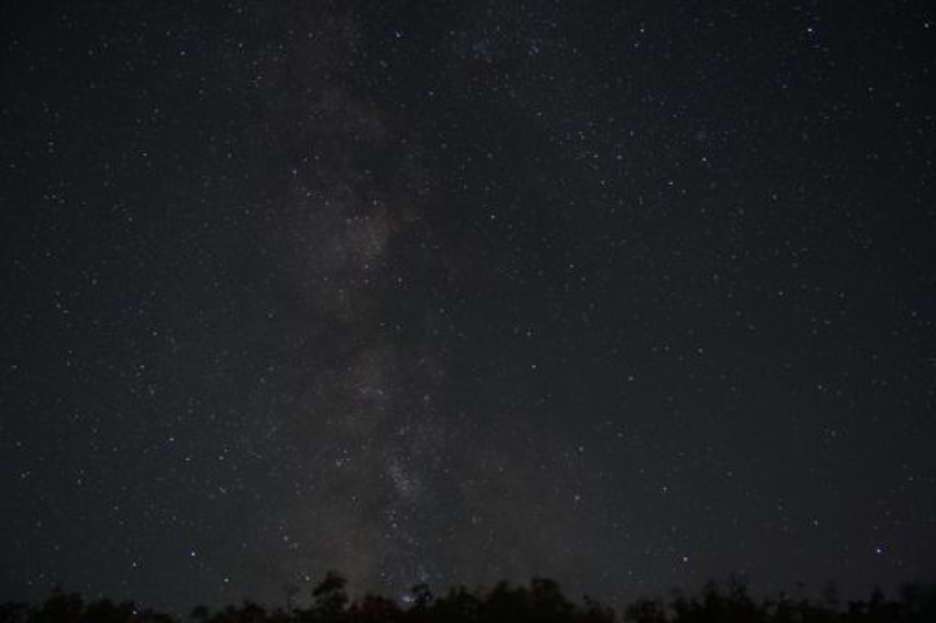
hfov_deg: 50.7
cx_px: 468
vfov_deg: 35.0
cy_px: 312
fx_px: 988
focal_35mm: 38
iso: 3200
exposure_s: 20
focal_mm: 38
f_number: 2.8
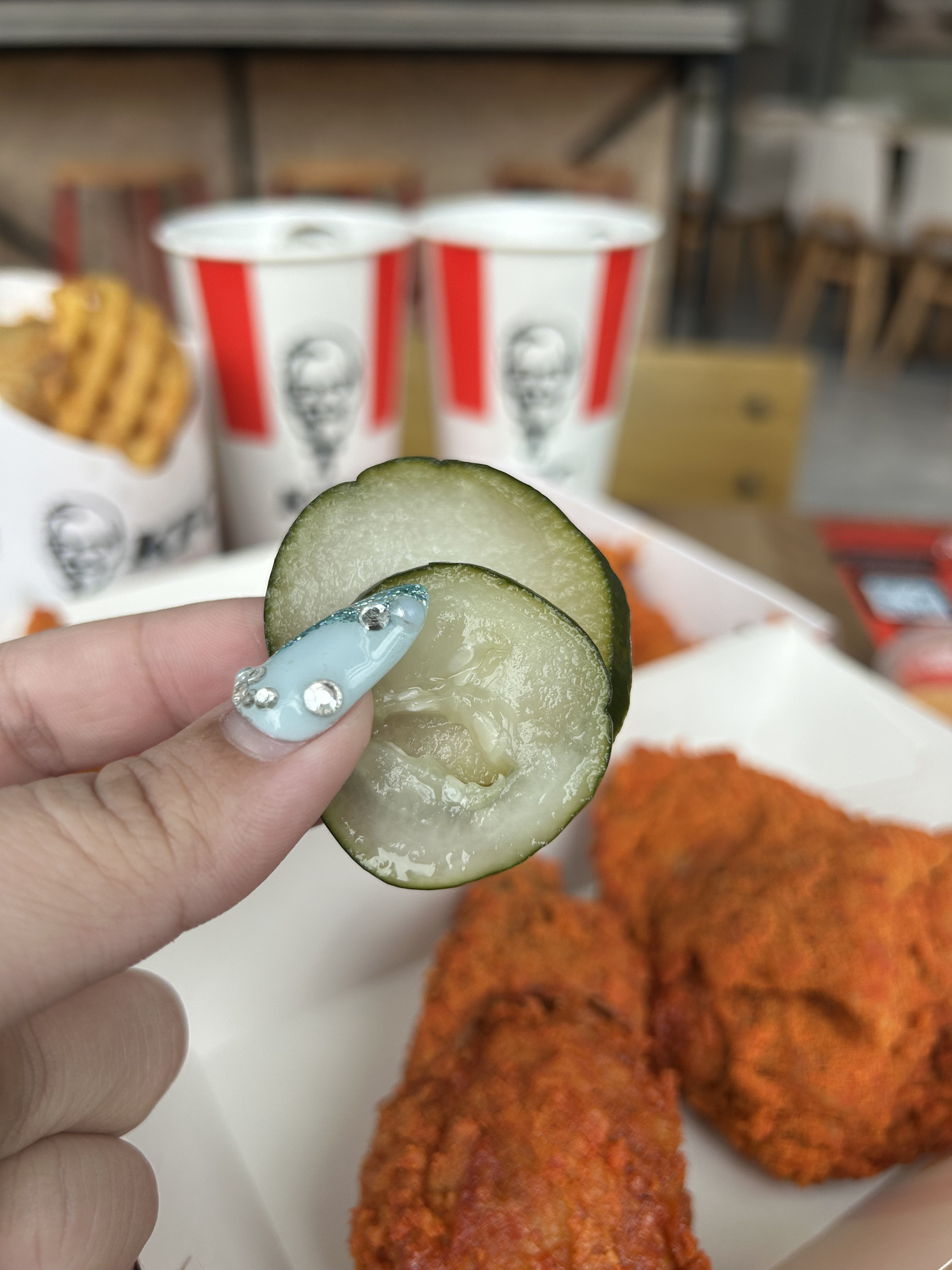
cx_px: 476
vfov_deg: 67.3
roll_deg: -1.8
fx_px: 953
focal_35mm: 26
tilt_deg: -29.5
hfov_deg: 53.1
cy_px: 635
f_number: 1.5
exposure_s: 1/448
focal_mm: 5.7
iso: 50
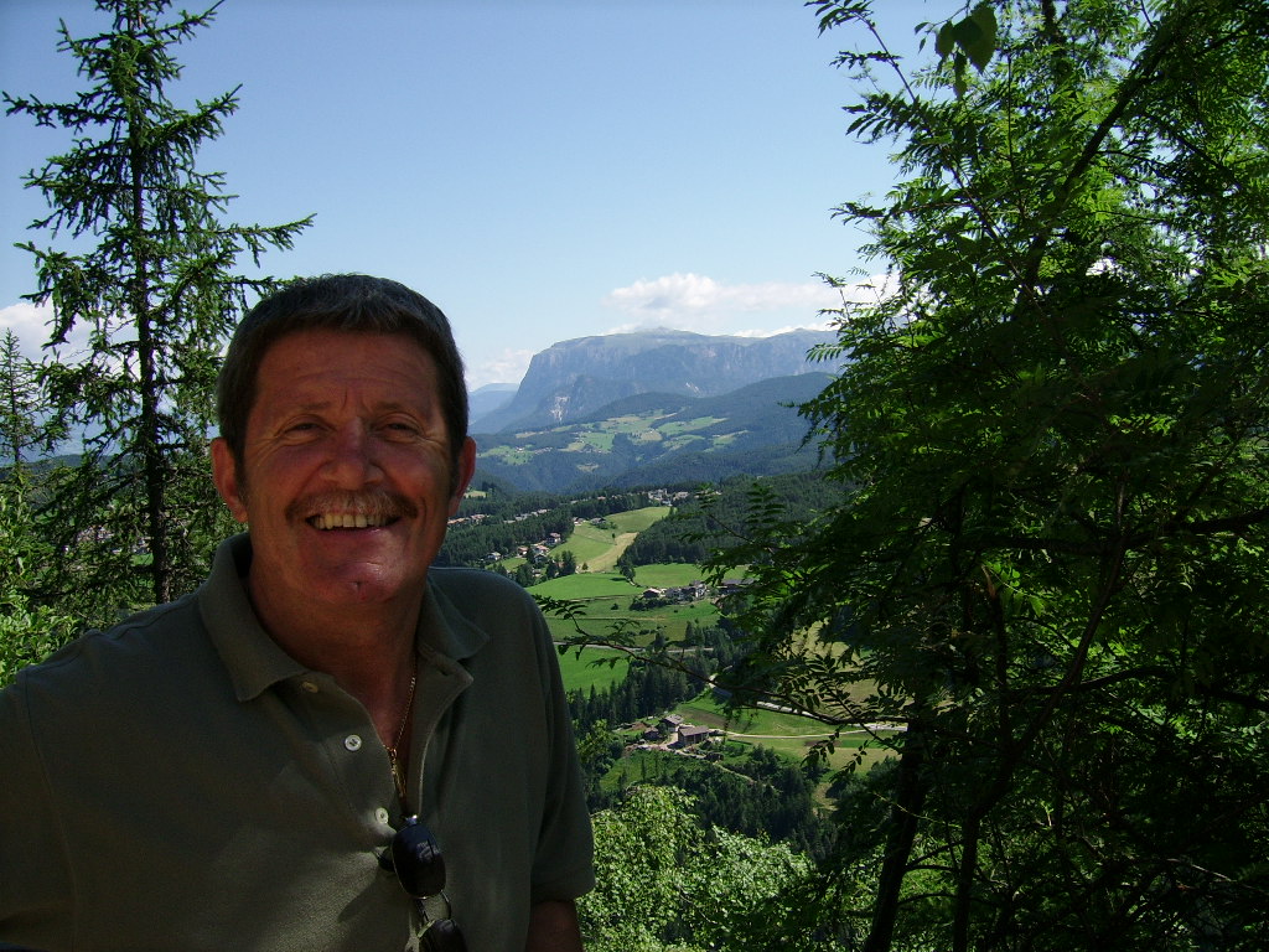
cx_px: 634
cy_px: 476
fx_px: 1283
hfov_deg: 52.6
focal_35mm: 35
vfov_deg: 40.7
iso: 50
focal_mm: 5.95
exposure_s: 1/385
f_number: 5.8
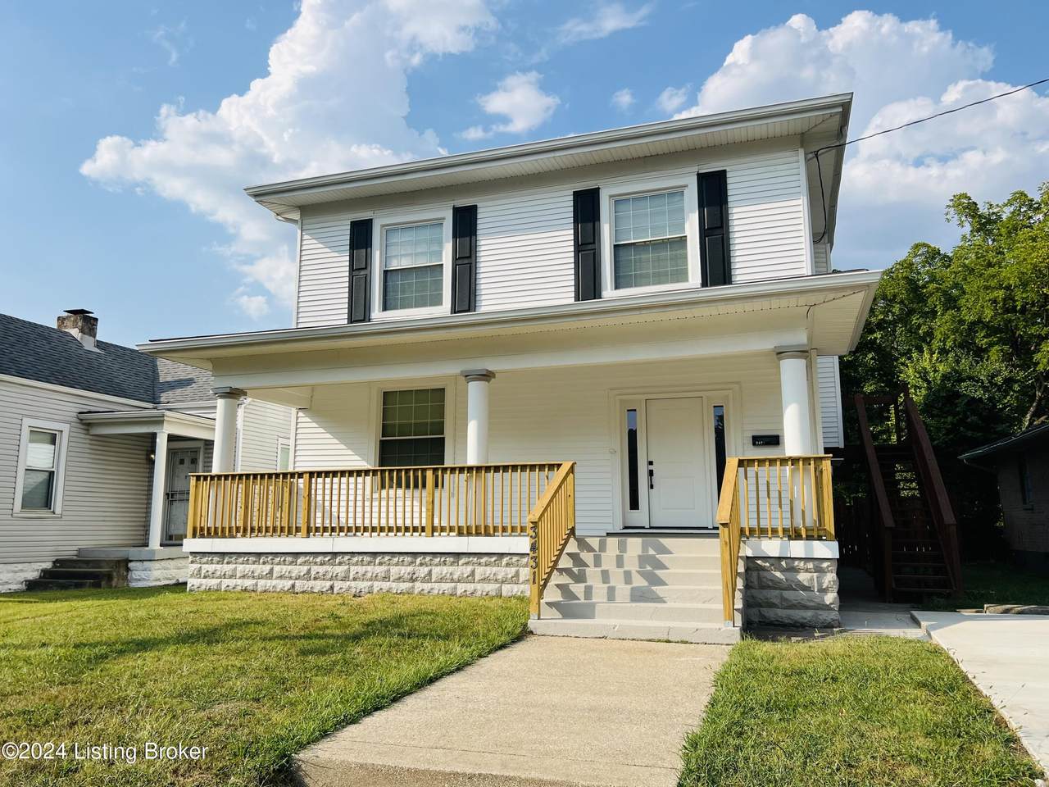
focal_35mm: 26
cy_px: 394
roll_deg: -0.2
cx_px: 524
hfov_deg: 67.3
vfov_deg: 53.1
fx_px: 788
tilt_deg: +9.6
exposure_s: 1/5319
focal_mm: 5.7
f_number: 1.5
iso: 50
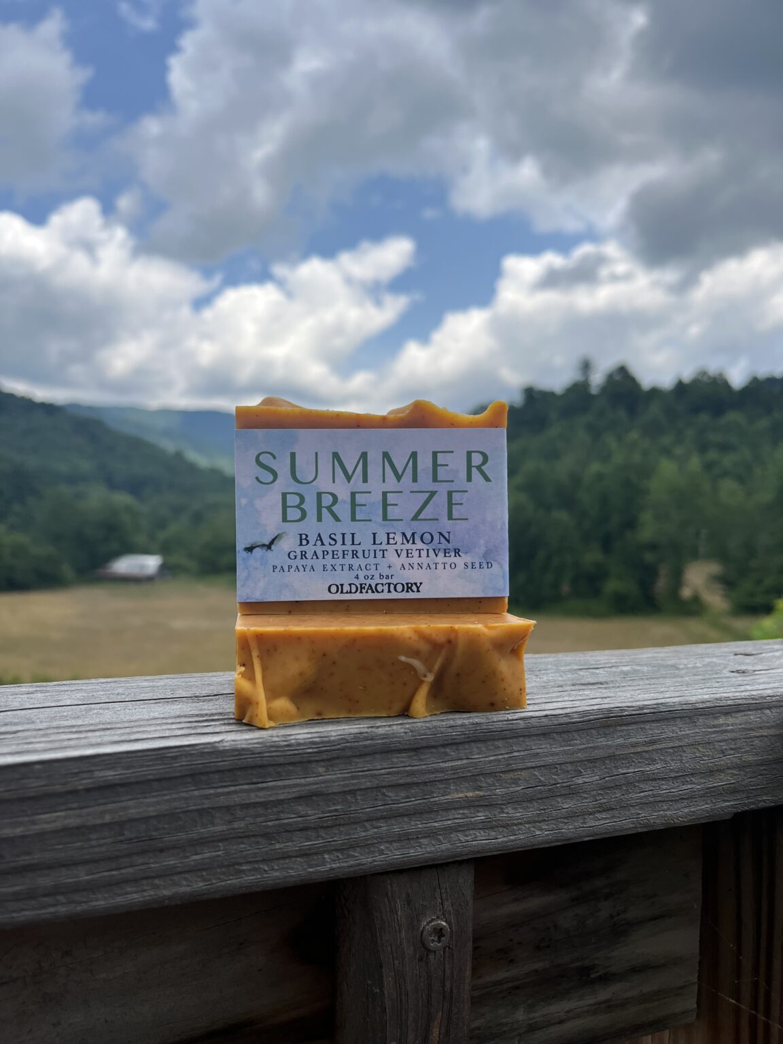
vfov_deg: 67.3
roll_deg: -3.2
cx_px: 392
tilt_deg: -2.5
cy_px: 522
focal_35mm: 26
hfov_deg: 53.1
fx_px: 784
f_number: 1.6
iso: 50
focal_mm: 5.1
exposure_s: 1/3413
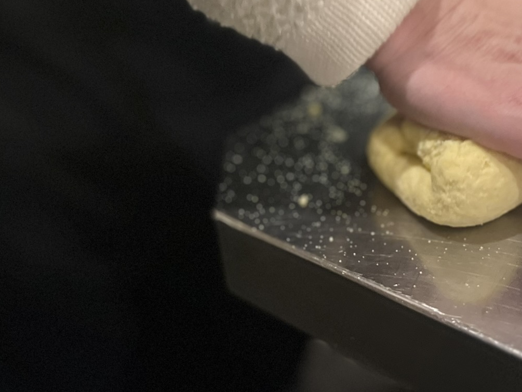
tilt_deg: -23.9
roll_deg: +0.7
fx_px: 799
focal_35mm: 53
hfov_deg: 34.8
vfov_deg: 27.1
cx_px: 433
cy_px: 89
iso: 400
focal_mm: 5.1
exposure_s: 1/50
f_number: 1.6
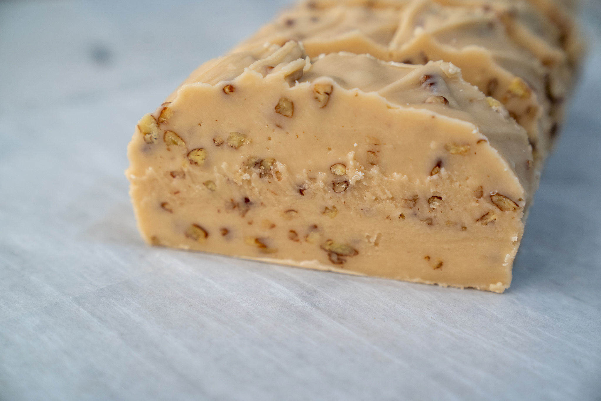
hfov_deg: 28.8
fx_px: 1168
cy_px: 200
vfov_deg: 19.5
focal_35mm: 70
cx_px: 300
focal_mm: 70
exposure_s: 1/80
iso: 400
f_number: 4
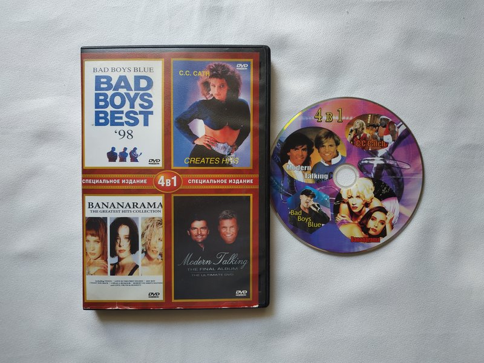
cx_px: 242
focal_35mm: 24
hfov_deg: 71.6
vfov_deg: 56.8
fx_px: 336
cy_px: 182
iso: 100
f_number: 1.9
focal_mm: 3.94
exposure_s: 1/50
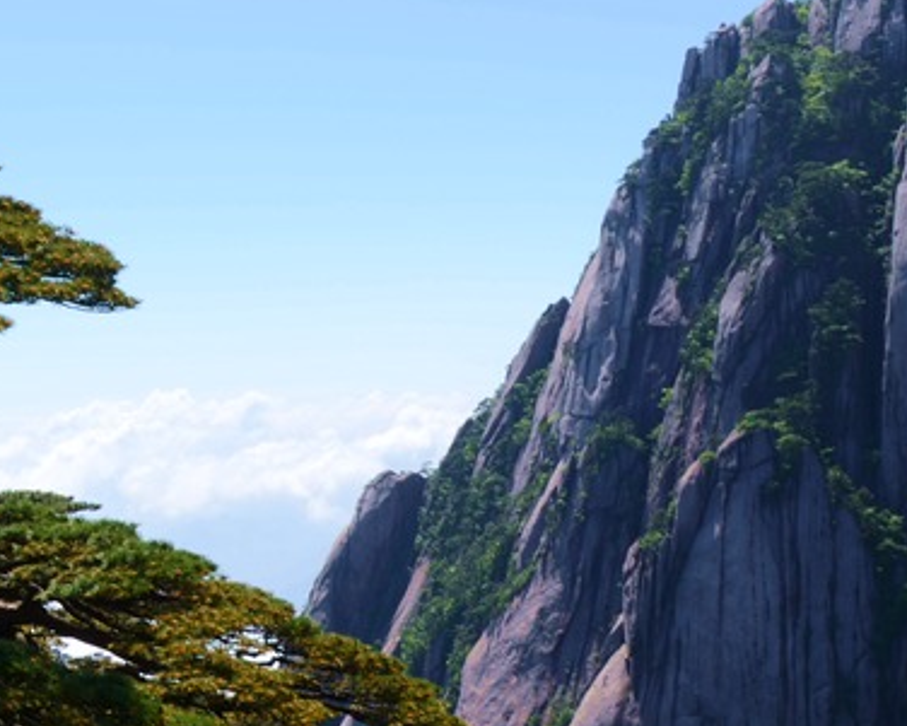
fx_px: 1638
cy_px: 322
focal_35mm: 61
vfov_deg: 25.0
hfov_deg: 28.6
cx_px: -41
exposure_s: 1/160
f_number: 11
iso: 100
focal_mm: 18
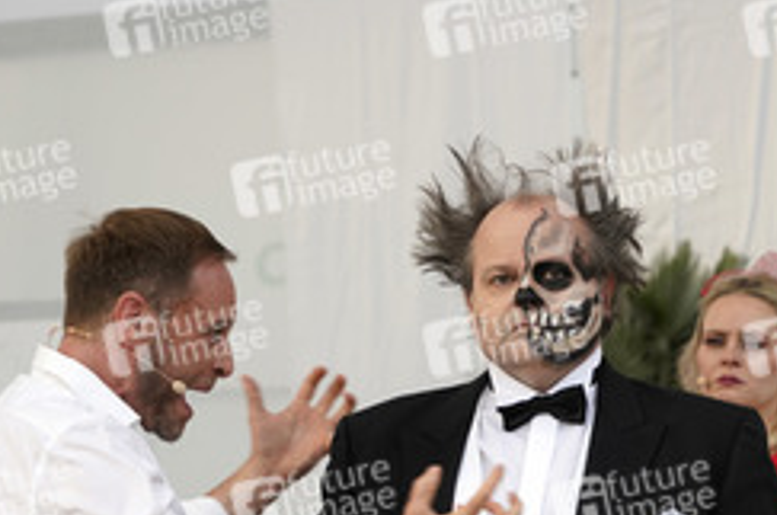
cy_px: 419
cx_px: 548
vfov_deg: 6.5
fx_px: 4524
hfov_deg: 9.8
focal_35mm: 210
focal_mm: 113
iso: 640
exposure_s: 1/250
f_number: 6.3
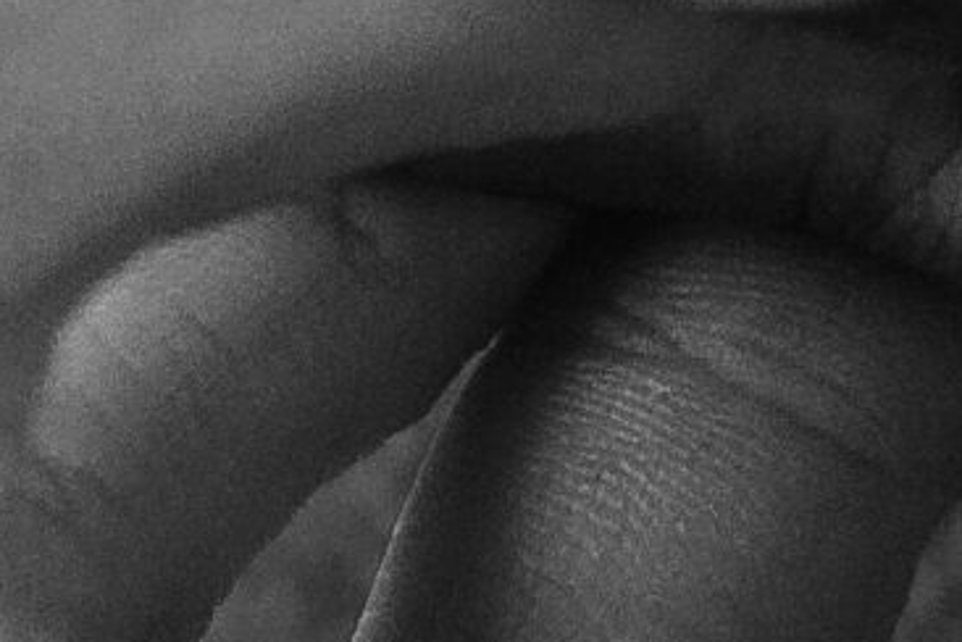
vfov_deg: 1.6
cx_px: 1154
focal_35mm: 839
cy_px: -441
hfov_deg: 2.5
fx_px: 22418
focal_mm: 80
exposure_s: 1/160
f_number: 5.6
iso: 1600
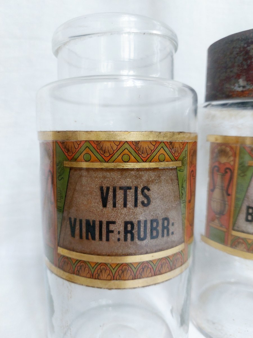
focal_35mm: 25
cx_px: 126
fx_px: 244
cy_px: 169
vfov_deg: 69.4
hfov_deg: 54.9
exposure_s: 1/50
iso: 200
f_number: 1.8
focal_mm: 5.23
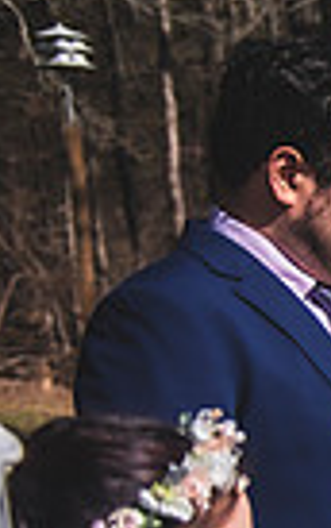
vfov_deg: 14.7
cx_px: 1074
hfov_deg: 7.9
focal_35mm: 138
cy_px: 626
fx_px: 1986
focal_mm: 32
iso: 100
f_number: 2.8
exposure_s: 1/2500
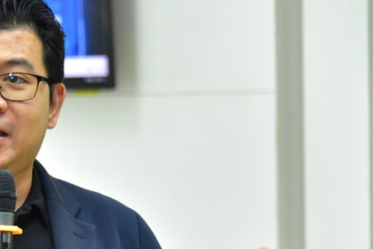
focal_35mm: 372
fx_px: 3857
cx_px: -10
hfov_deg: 5.5
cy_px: 236
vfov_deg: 3.7
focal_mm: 160
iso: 4000
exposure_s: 1/200
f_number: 5.6
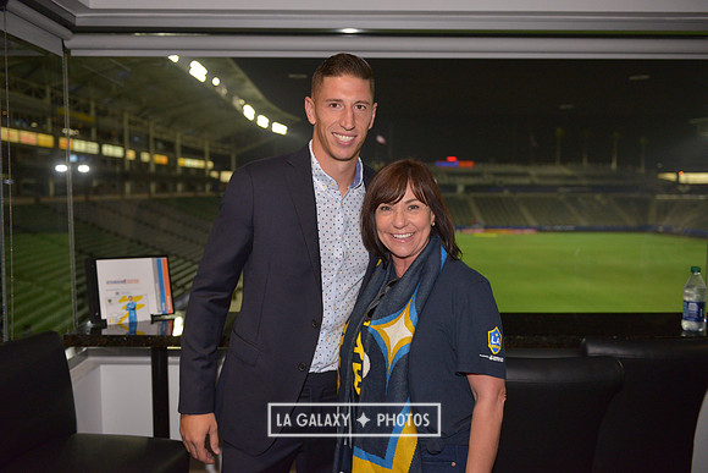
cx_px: 354
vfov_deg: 41.1
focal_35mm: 32
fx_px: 629
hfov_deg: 58.7
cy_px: 236
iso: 2500
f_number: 3.2
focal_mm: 32
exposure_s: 1/1600
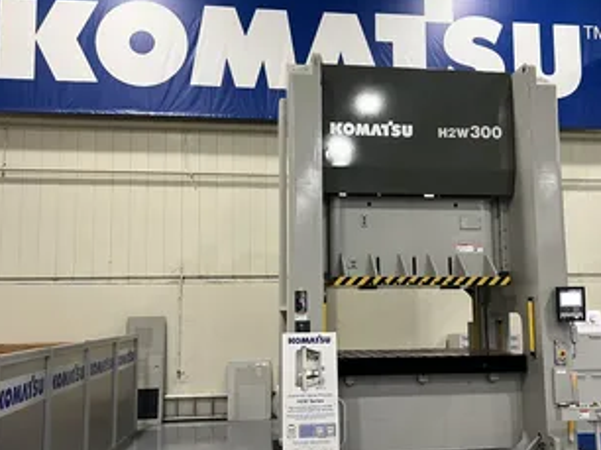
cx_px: 326
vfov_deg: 41.7
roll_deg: -0.2
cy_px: 236
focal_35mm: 34
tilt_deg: +8.4
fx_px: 590
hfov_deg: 53.9
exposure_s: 1/69
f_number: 1.5
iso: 125
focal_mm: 5.7
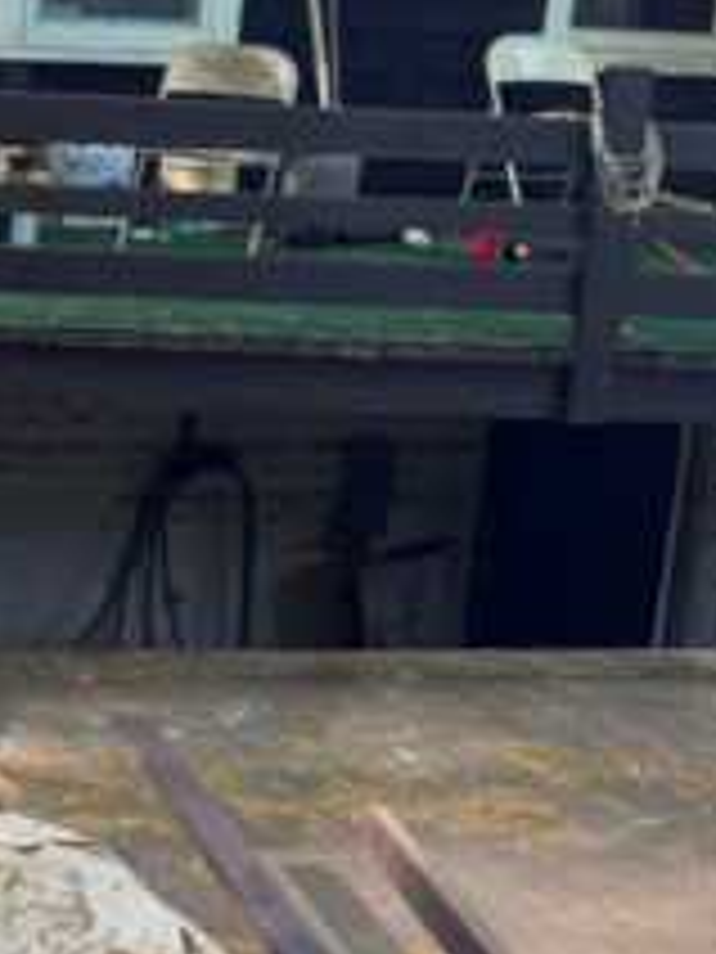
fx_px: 2399
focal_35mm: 87
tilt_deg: -11.2
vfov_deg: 22.4
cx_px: -477
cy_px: 315
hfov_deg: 15.2
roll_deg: -2.7
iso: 80
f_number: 1.78
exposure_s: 1/121
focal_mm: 6.76
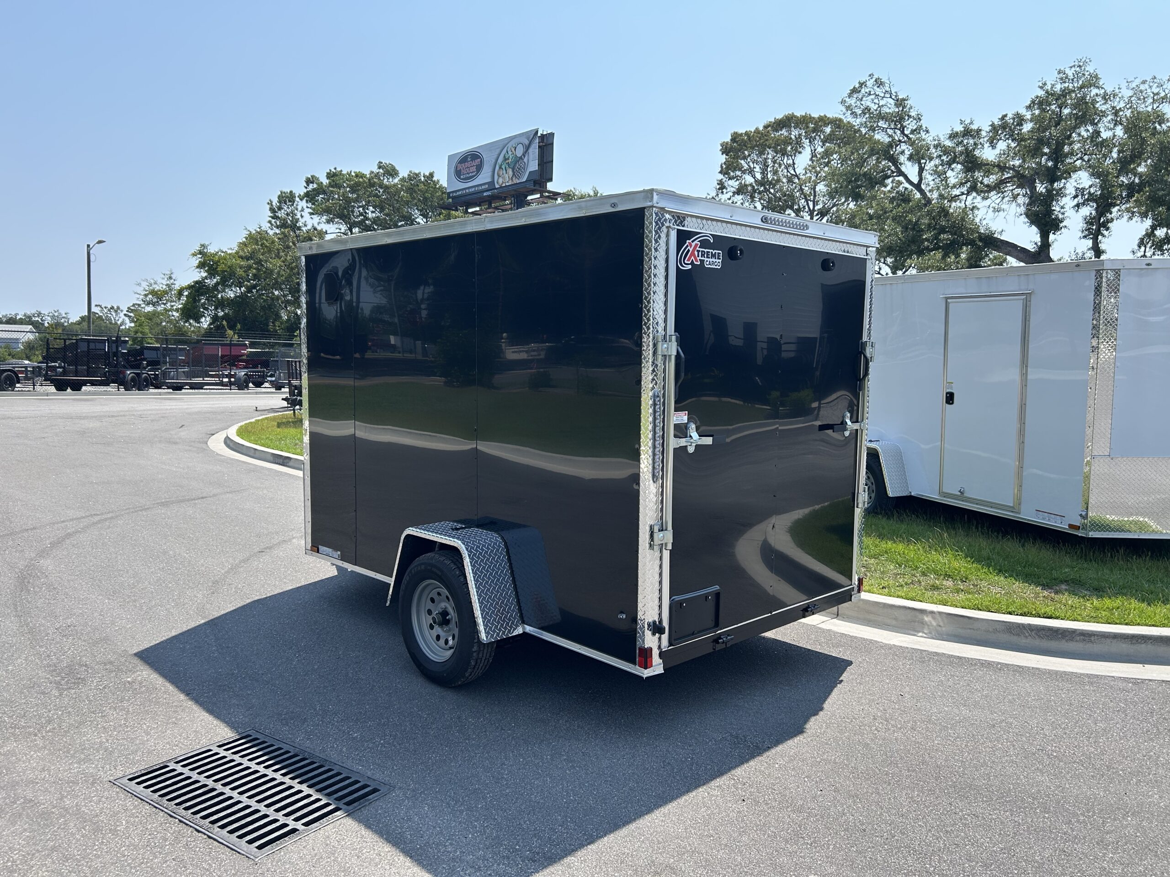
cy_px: 438
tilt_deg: -4.1
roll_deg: -1.0
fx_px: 879
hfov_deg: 67.3
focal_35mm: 26
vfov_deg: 53.1
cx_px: 585
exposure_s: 1/2994
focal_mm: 5.7
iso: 50
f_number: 1.5
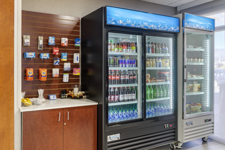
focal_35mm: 29
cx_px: 112
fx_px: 181
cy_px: 75
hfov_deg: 63.7
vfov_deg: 45.0
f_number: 8
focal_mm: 29
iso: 400
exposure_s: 1/30
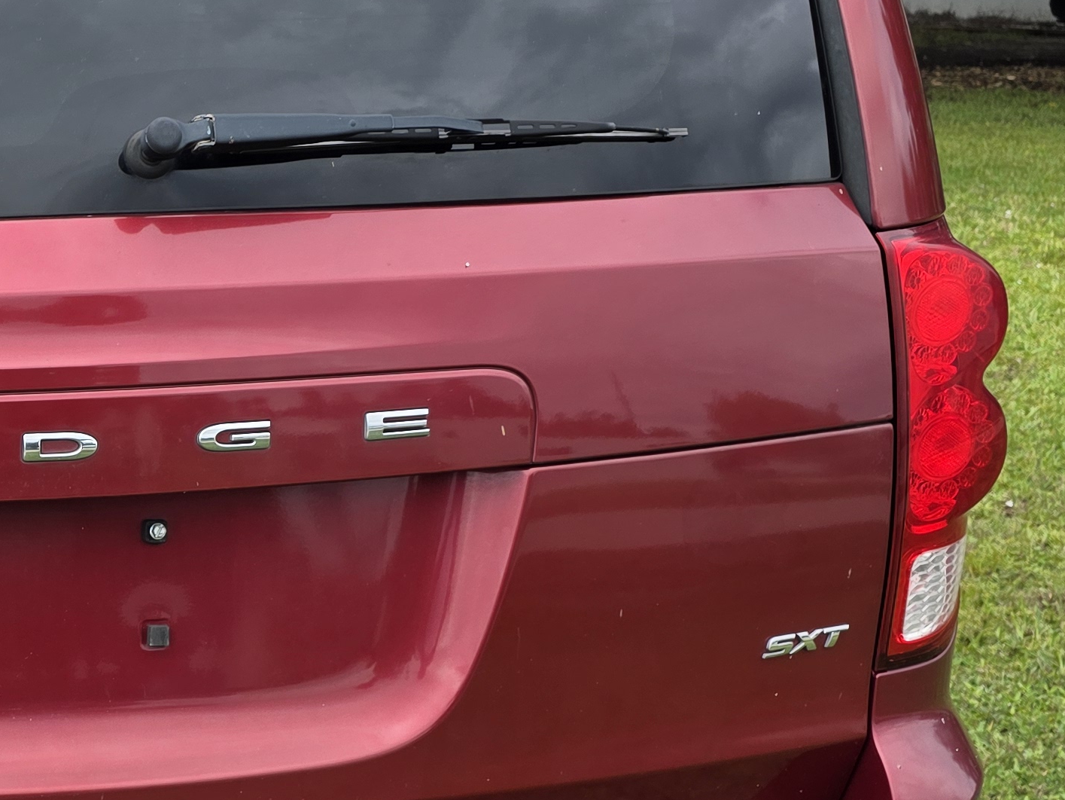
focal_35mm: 65
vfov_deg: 22.4
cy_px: 602
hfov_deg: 27.2
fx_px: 2000
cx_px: -123
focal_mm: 6.3
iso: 80
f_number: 1.7
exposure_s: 1/2607
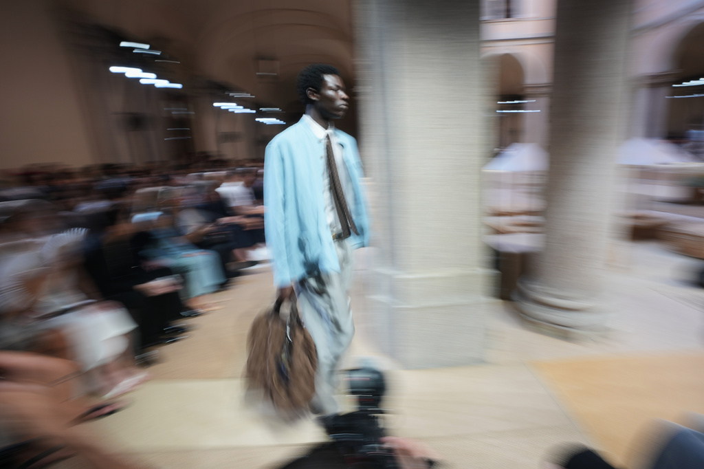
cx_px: 352
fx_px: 313
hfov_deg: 96.8
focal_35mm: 16
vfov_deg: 73.7
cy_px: 234
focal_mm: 16
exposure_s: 1/8
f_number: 14
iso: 250
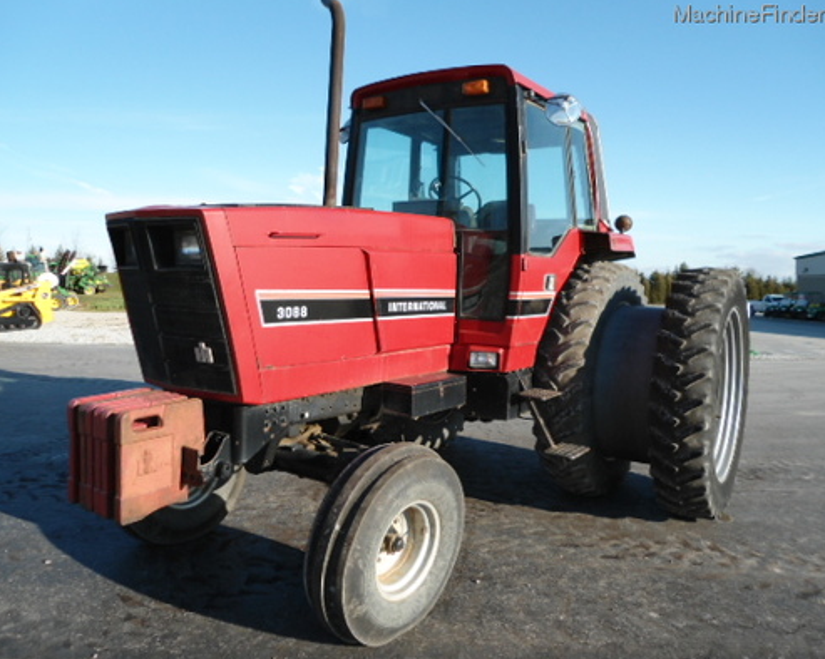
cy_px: 331
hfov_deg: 62.2
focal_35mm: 28
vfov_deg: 51.5
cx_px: 417
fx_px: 683
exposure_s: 1/640
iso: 80
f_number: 2.8
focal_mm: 4.7
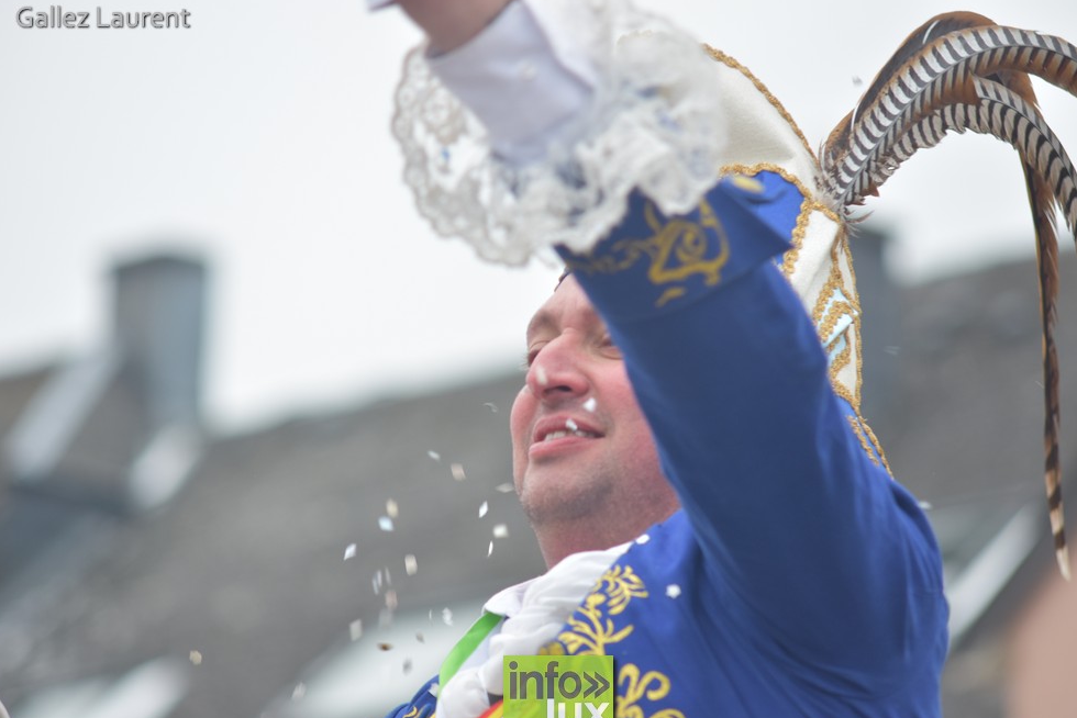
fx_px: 6330
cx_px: 558
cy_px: 369
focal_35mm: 212
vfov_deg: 6.5
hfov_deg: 9.7
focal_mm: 135
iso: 320
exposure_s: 1/200
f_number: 3.5
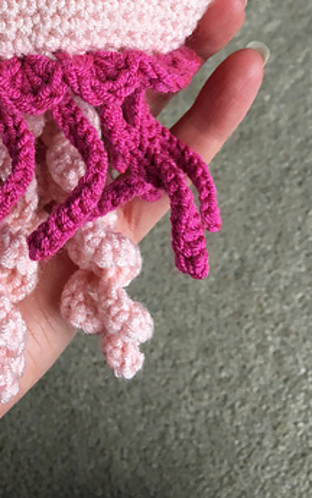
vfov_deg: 33.6
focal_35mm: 57
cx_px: 26
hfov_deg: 22.2
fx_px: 775
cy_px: 39
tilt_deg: -58.9
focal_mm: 4.15
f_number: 2.2
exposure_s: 1/33
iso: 25
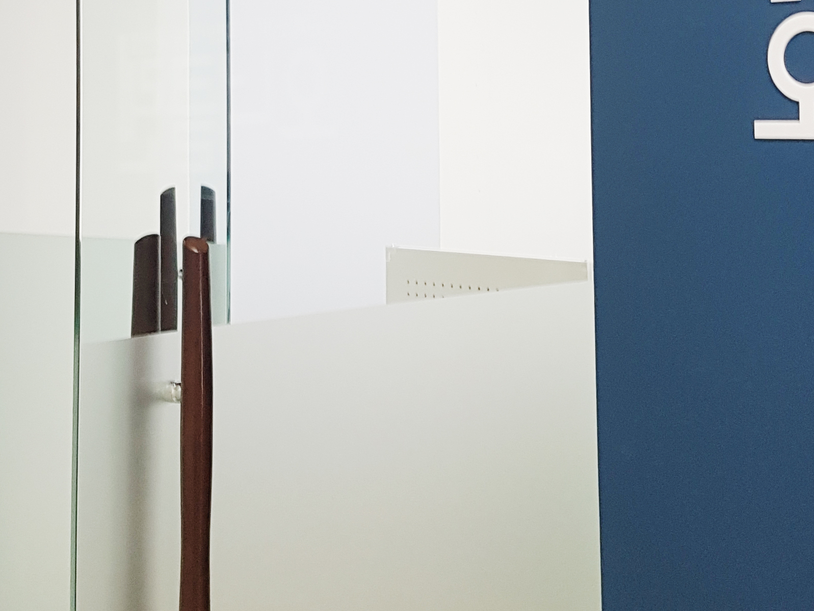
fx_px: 1505
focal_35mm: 64
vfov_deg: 22.3
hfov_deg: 30.3
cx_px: 413
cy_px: 47
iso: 125
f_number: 1.7
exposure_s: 1/30
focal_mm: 4.2
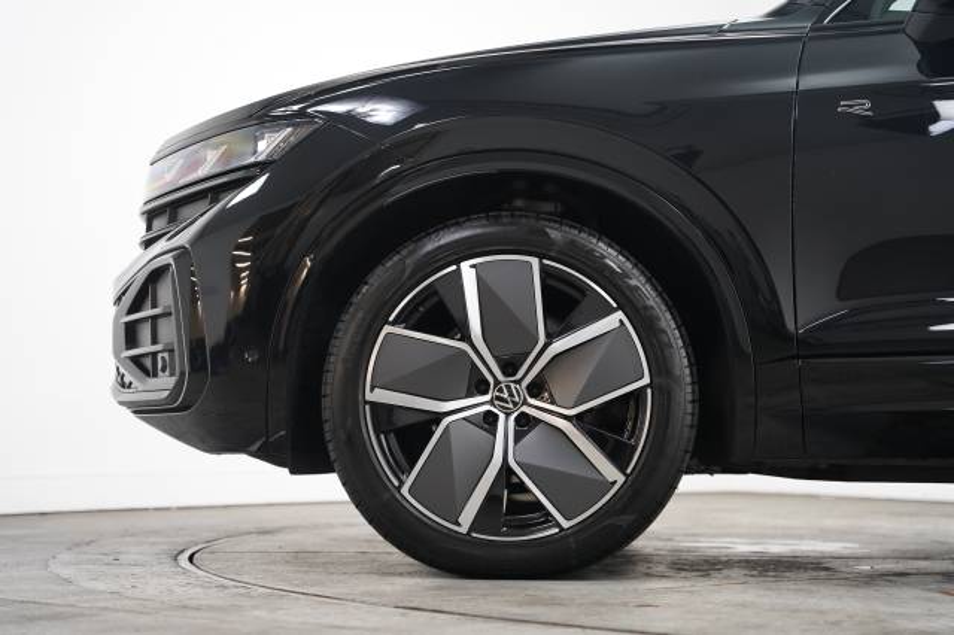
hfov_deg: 32.0
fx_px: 1666
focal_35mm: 63
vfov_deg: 21.6
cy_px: 318
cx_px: 477
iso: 2500
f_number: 2.8
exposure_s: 1/160
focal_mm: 62.9
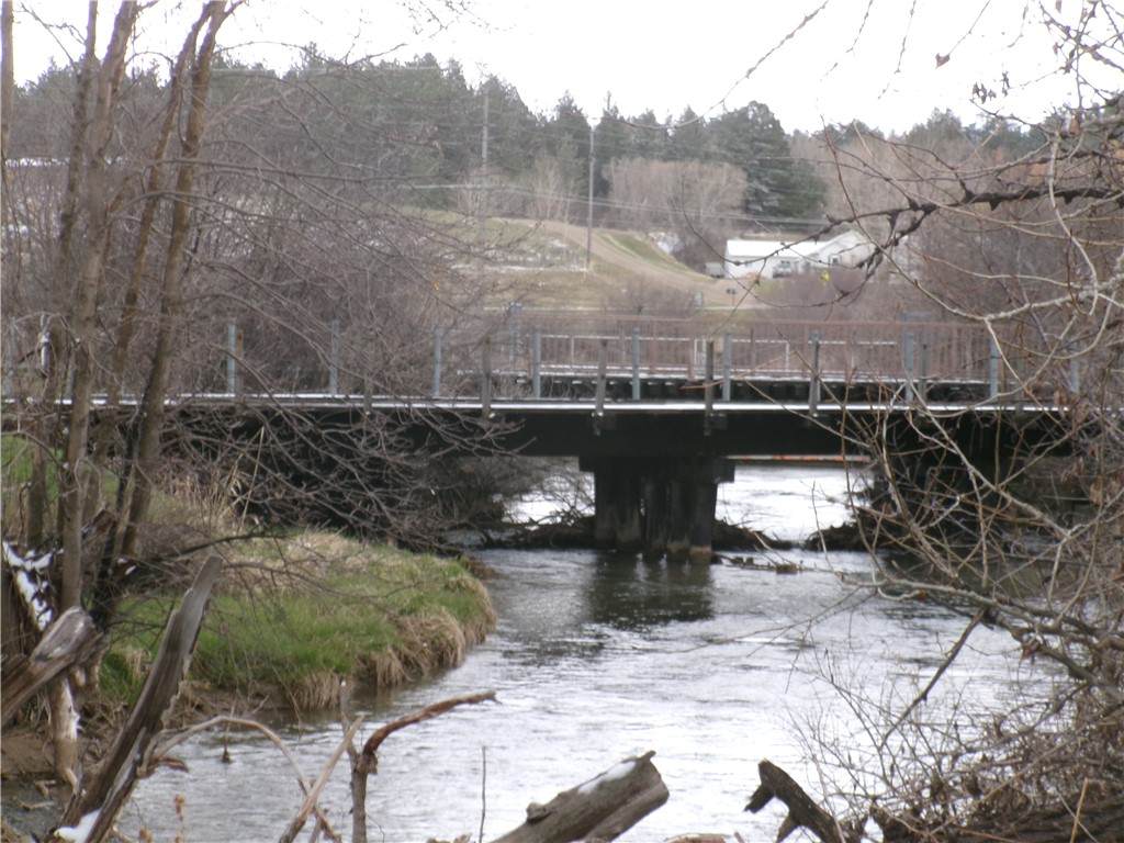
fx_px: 3734
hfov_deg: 17.1
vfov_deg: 12.9
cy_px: 422
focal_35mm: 115
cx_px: 562
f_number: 6.2
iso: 103
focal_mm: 20.6
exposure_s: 1/60
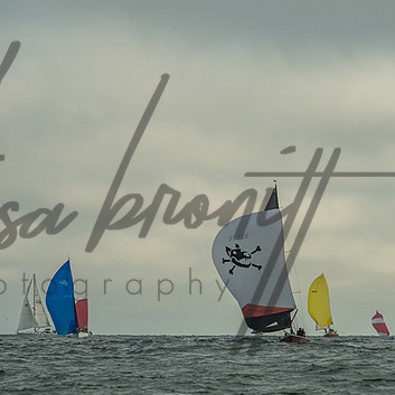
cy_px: 153
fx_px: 3537
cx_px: 194
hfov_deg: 6.4
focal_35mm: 274
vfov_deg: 6.4
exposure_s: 1/500
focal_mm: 155
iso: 250
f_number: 6.3
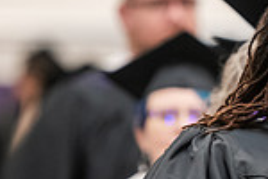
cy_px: 83
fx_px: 5196
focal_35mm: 698
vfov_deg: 2.0
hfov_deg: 2.9
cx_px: 357
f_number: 3.2
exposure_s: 1/200
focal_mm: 180
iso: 2500
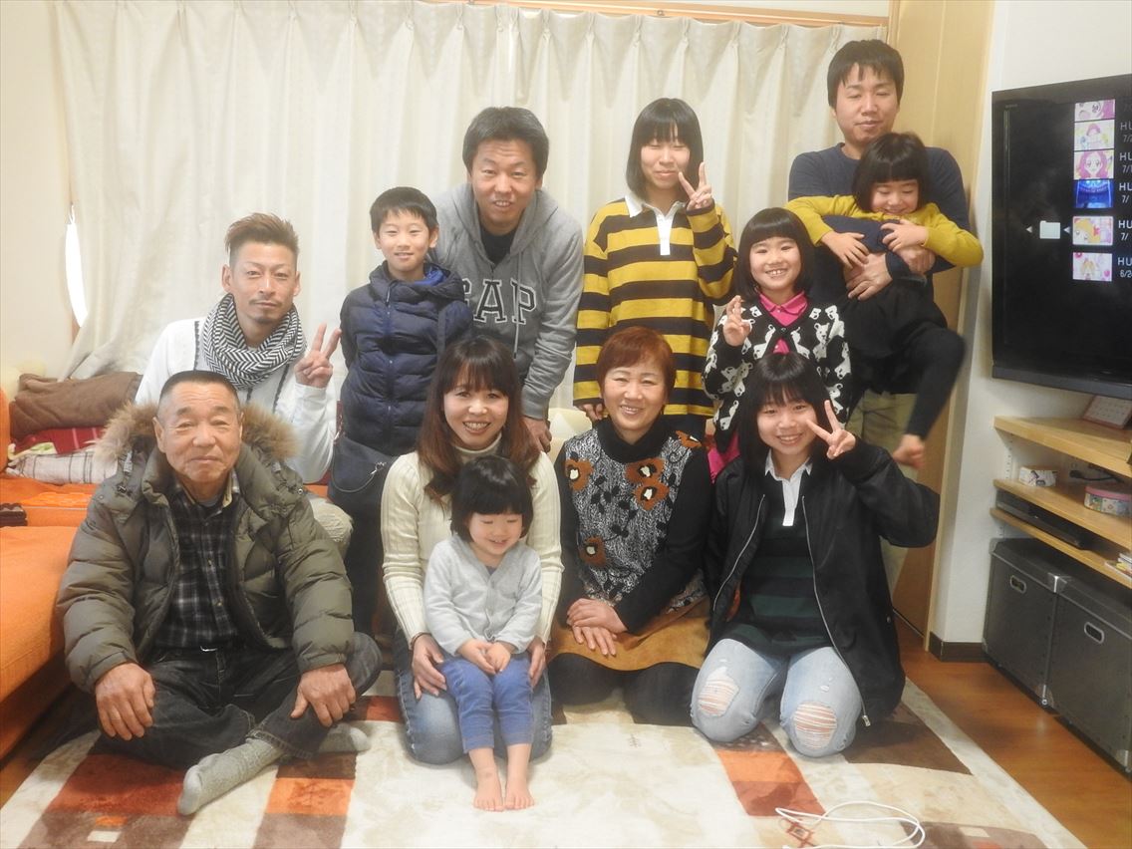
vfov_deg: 40.7
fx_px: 1145
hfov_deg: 52.6
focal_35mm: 35
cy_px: 424
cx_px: 566
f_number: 3.8
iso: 400
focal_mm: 6.3
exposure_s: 1/25
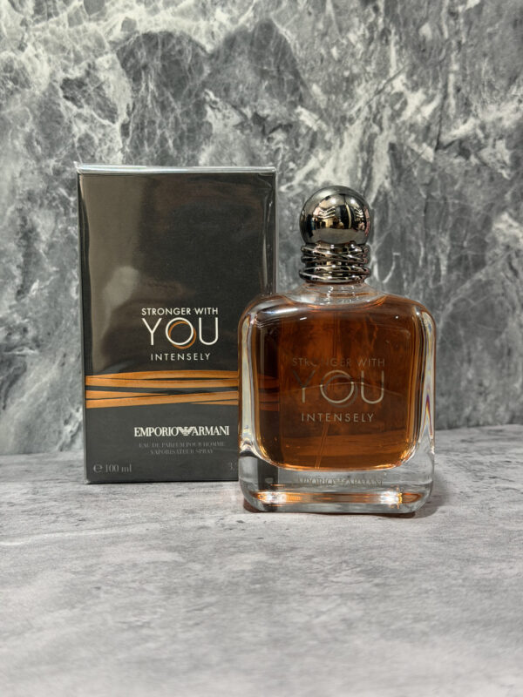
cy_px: 348
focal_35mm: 48
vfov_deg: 39.7
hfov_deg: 30.3
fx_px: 967
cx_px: 262
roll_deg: -0.2
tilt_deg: -5.6
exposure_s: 1/30
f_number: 1.78
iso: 500
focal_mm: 6.76
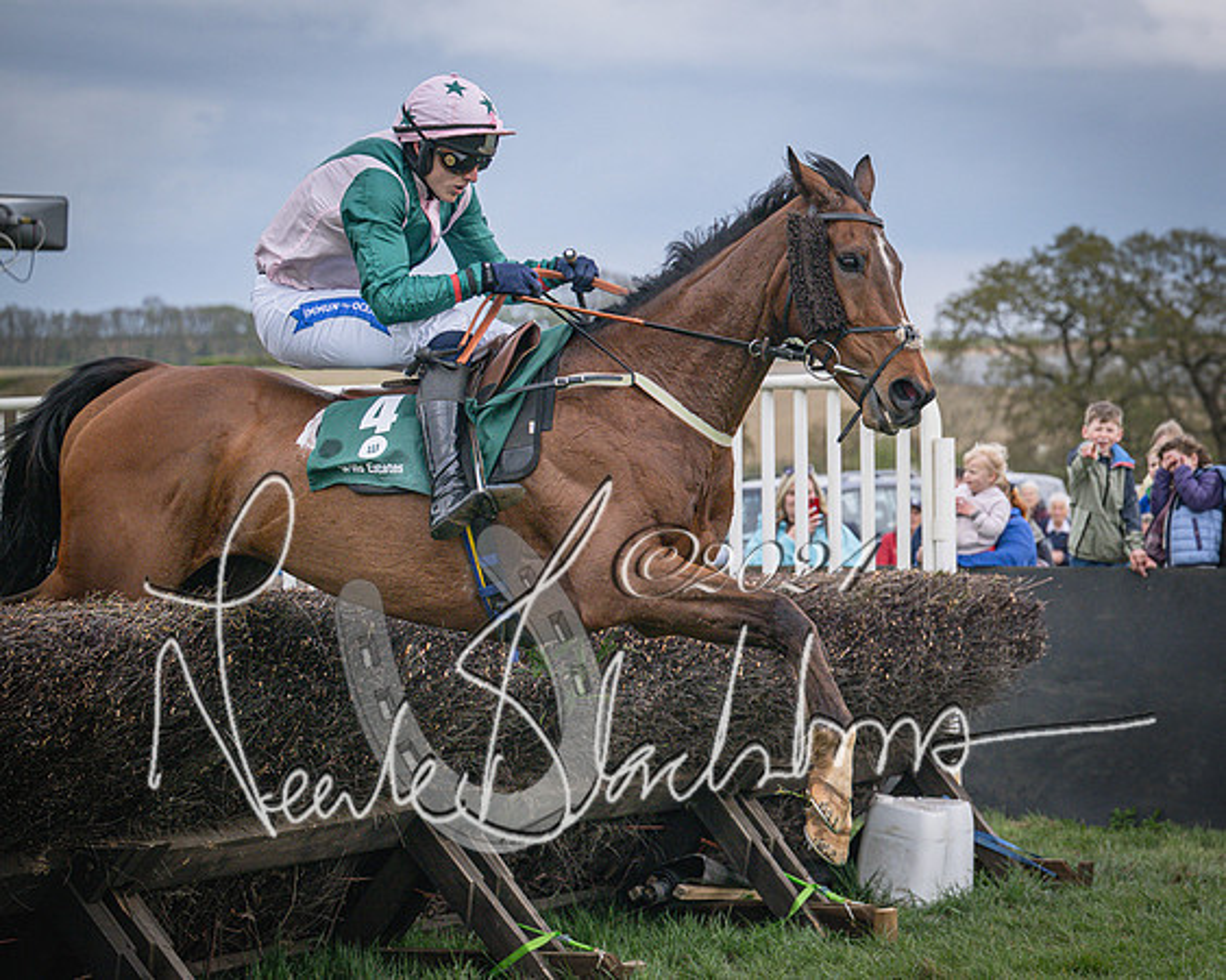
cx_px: 1044
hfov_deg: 17.0
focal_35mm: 112
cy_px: 516
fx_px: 4060
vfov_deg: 13.8
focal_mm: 70
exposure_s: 1/4000
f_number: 4
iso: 400
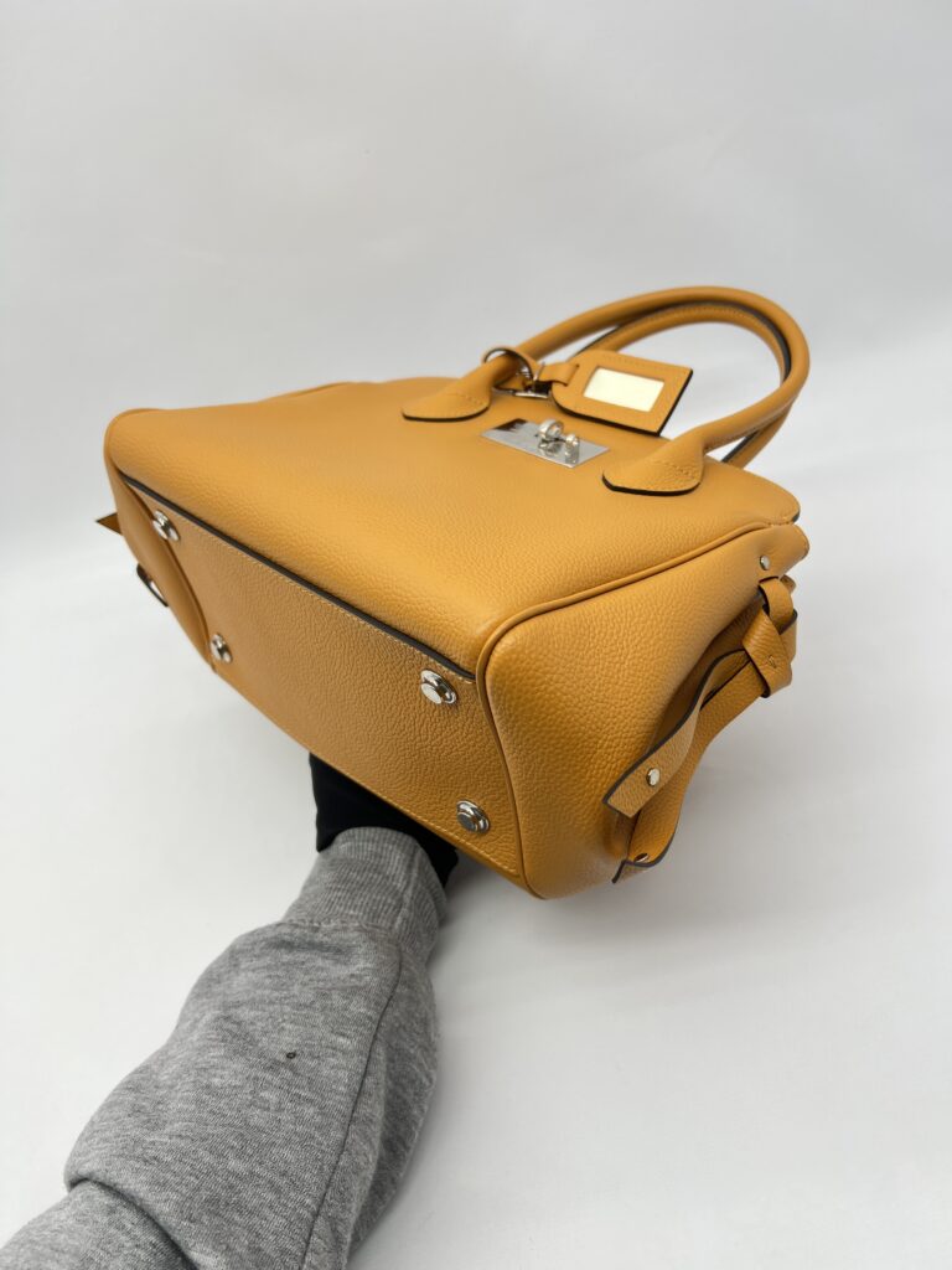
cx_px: 476
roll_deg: +15.4
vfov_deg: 67.3
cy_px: 635
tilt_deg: -42.3
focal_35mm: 26
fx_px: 953
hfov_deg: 53.1
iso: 32
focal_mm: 5.7
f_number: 1.5
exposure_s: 1/101
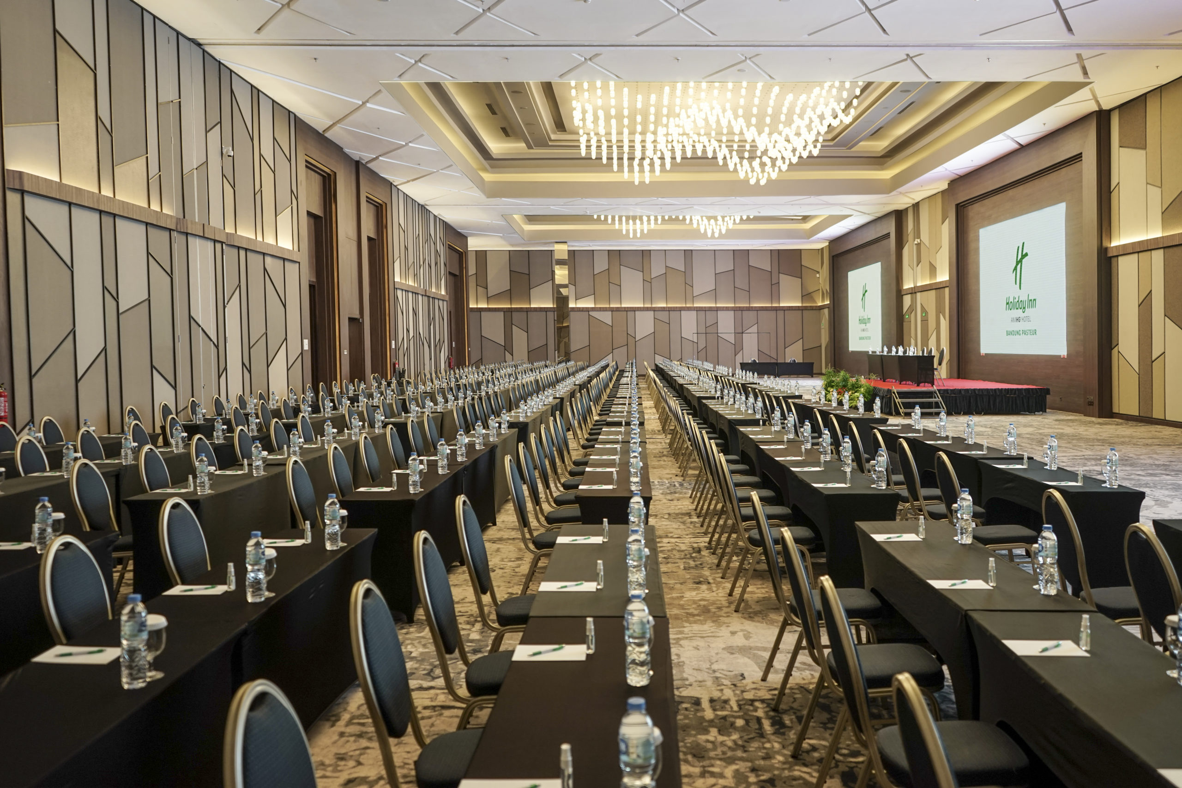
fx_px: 1051
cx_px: 591
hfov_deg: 58.7
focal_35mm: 32
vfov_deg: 41.1
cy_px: 394
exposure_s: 1/30
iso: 400
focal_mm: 32
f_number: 4
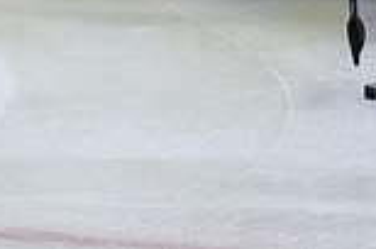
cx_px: 280
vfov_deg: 1.8
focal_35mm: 744
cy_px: -375
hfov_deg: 2.8
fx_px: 7755
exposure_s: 1/800
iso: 2000
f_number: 3.5
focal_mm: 70
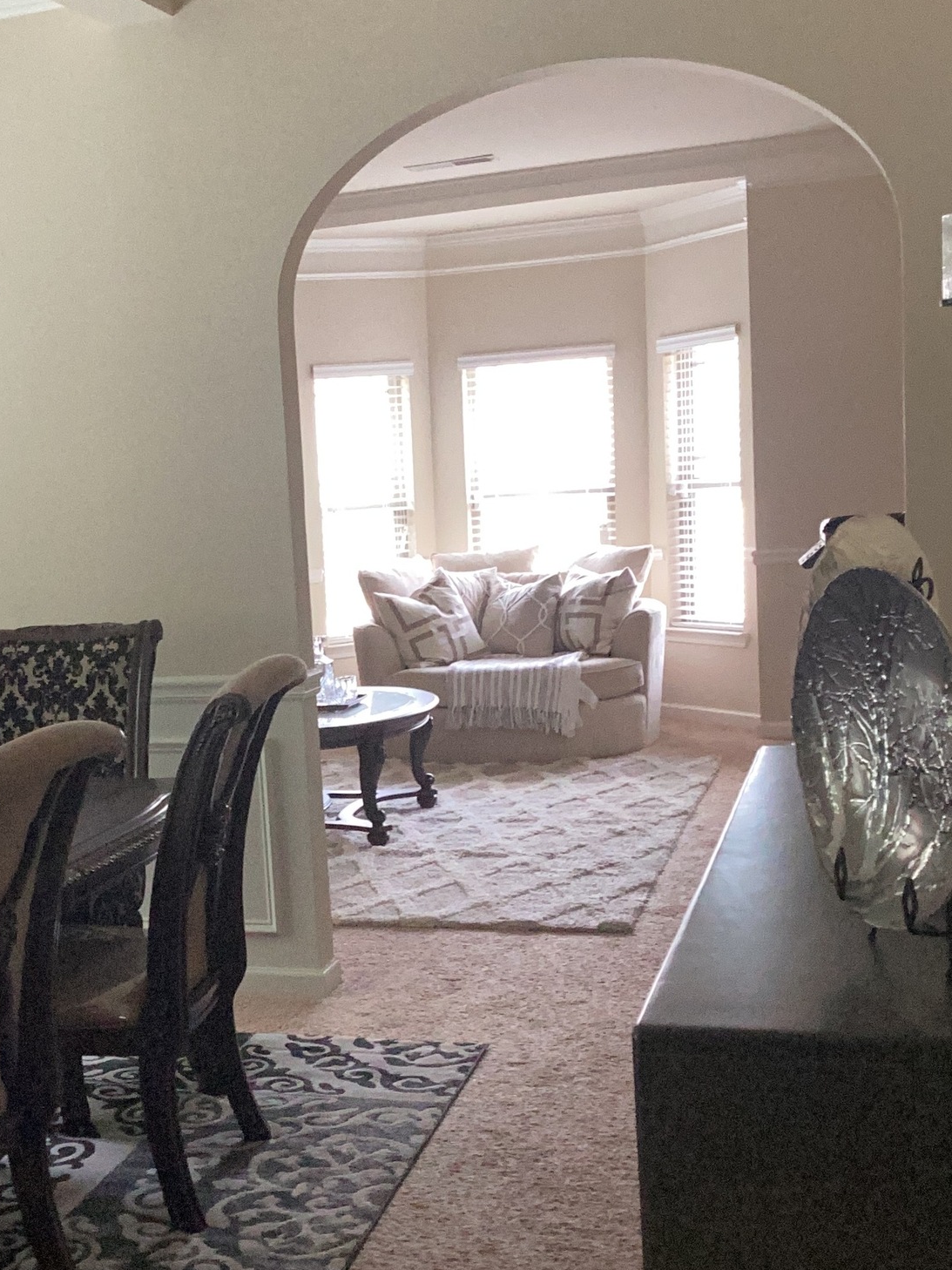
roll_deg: +3.3
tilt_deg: -9.4
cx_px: 213
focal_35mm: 49
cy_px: 730
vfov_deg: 38.8
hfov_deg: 29.1
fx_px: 1797
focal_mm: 3.3
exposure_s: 1/60
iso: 250
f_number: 2.4
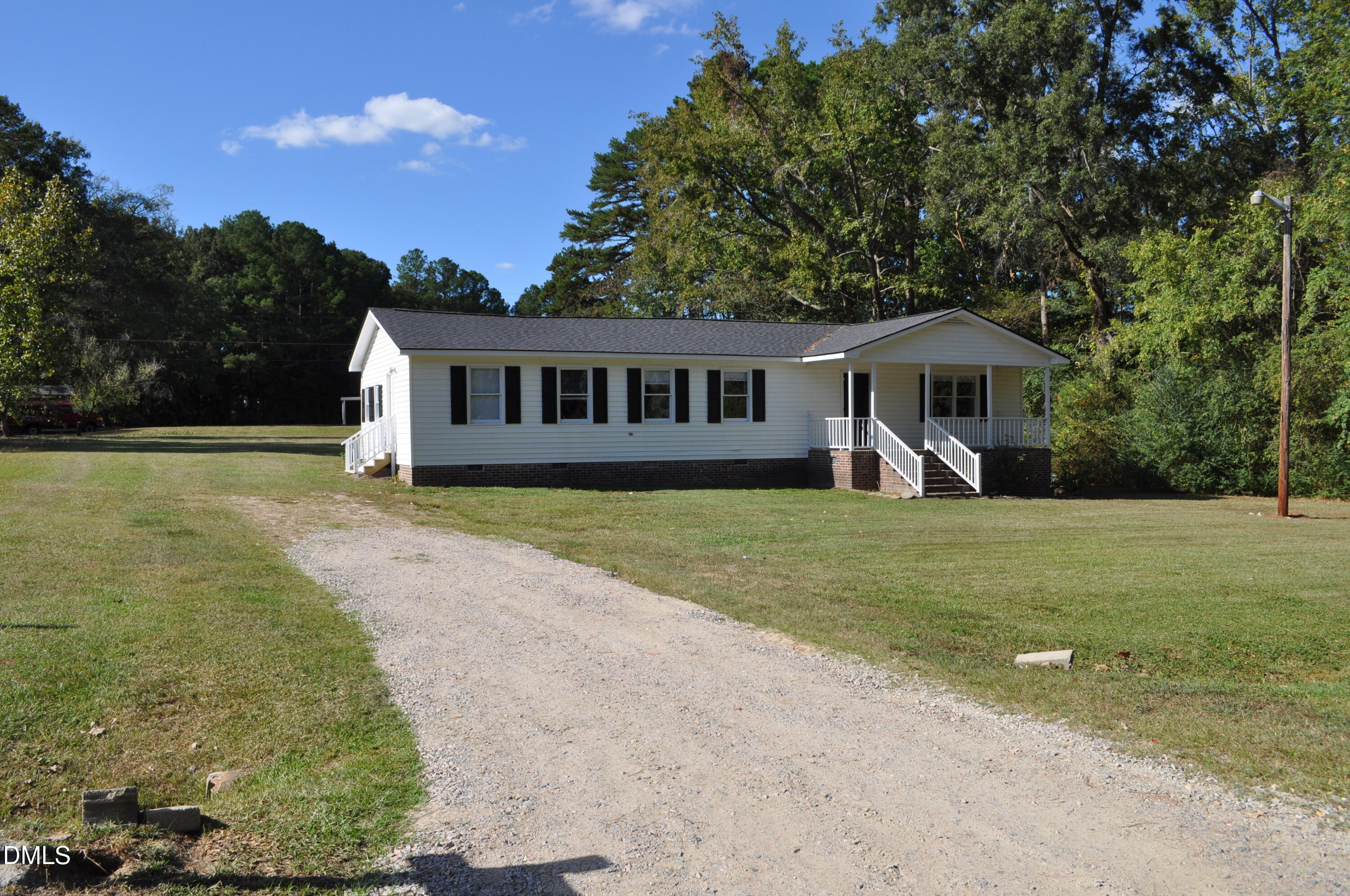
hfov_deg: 62.0
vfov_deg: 43.5
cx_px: 675
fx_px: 1124
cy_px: 448
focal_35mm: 30
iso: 200
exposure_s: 1/400
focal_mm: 20
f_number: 10
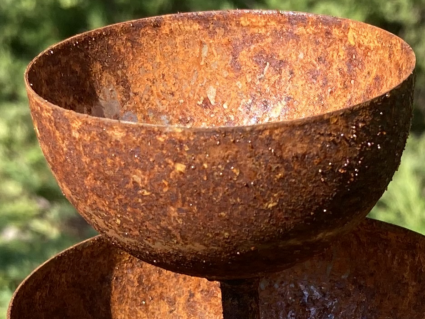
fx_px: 1486
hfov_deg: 16.2
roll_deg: -0.3
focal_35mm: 121
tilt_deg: -31.5
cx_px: 342
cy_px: 430
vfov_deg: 11.9
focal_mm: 3.99
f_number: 1.8
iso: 20
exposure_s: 1/883
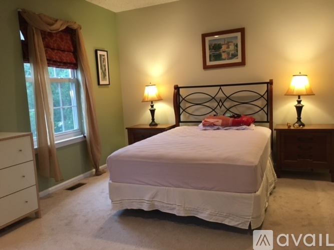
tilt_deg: -6.7
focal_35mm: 29
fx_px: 280
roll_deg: +4.1
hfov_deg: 61.7
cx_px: 167
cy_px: 125
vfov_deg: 48.2
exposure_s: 1/30
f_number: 2.2
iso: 100
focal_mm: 4.15
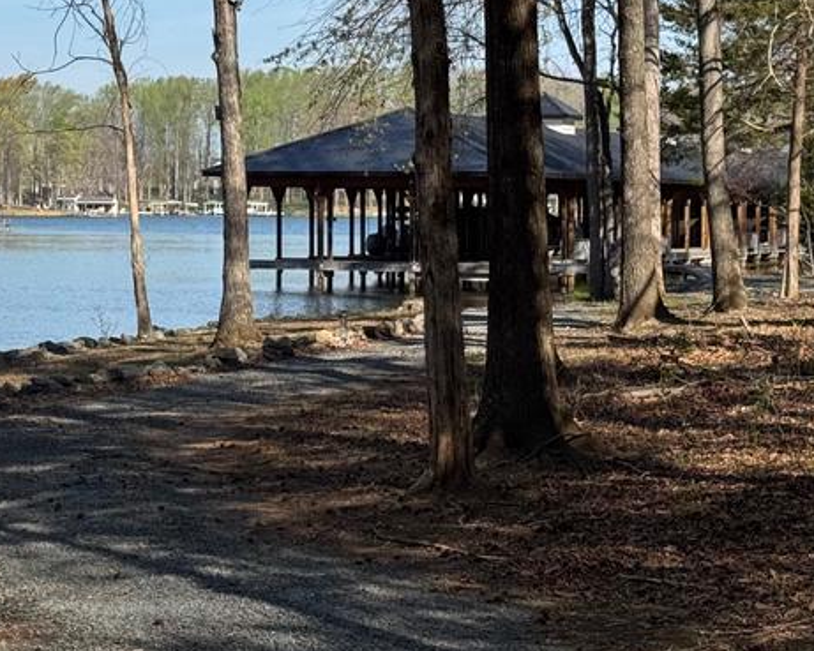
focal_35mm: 104
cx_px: 37
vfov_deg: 14.8
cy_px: 206
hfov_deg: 18.1
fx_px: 2506
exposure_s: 1/4310
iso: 64
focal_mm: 6.76
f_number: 1.78
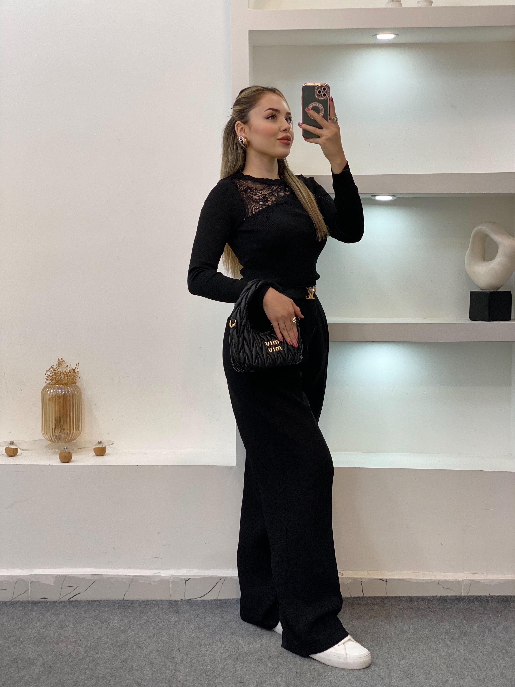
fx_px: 1032
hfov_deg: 28.0
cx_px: 258
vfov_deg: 36.8
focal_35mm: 52
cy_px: 344
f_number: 2
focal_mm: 6
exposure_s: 1/100
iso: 64
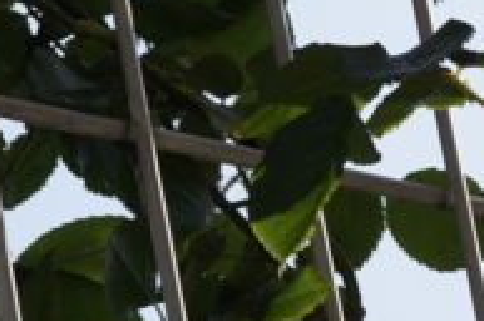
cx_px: 717
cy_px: -152
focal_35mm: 466
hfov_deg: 4.4
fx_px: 6255
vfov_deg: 2.9
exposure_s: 1/250
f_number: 13
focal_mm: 100
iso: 200
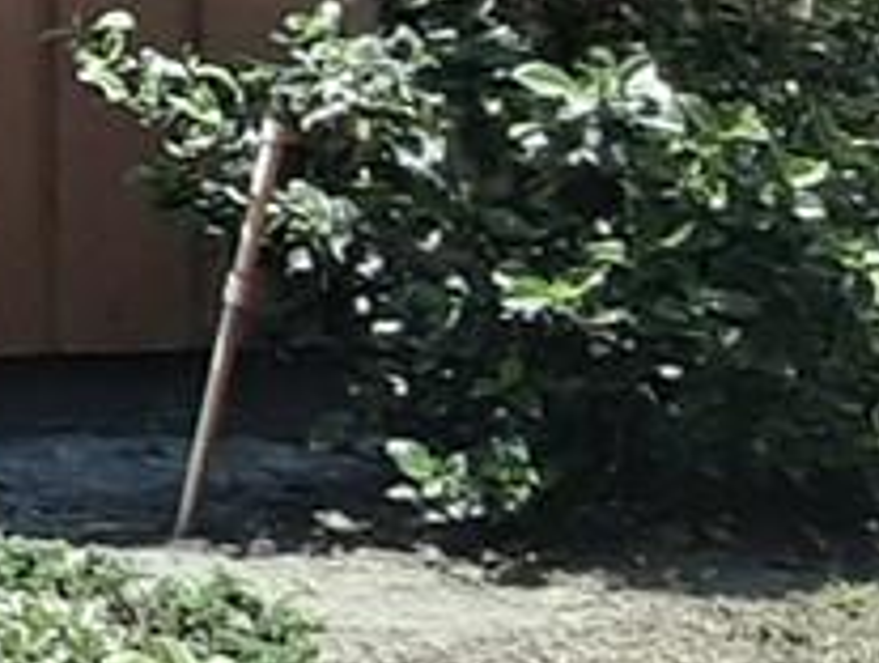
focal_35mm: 216
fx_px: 5494
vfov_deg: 6.8
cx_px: -2510
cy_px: -242
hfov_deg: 7.1
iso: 40
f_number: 1.9
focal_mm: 2.9
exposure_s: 1/943
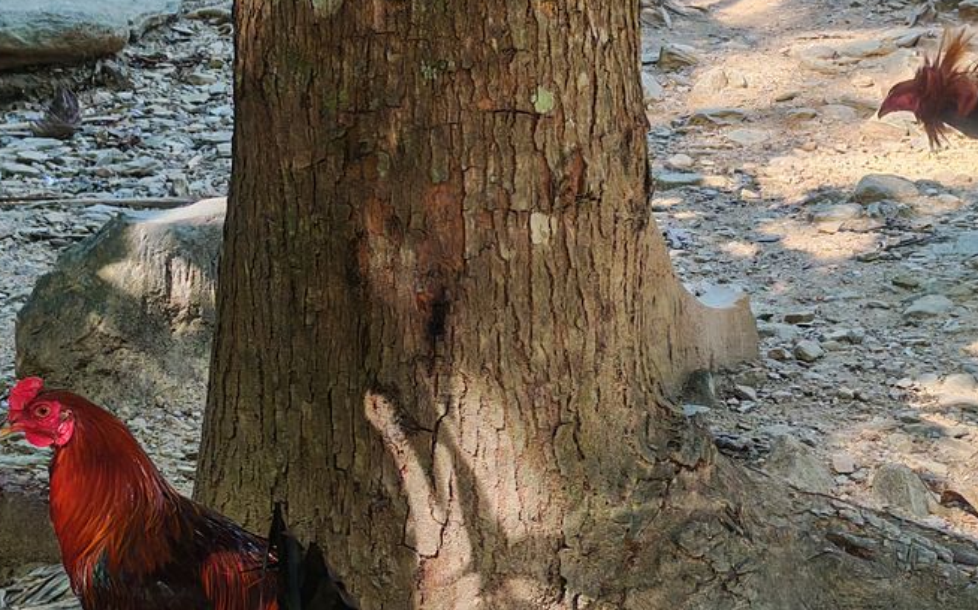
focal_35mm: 109
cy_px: 224
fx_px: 2904
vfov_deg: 12.0
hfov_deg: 19.1
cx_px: 570
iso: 50
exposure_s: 1/370
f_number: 2
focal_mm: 6.83
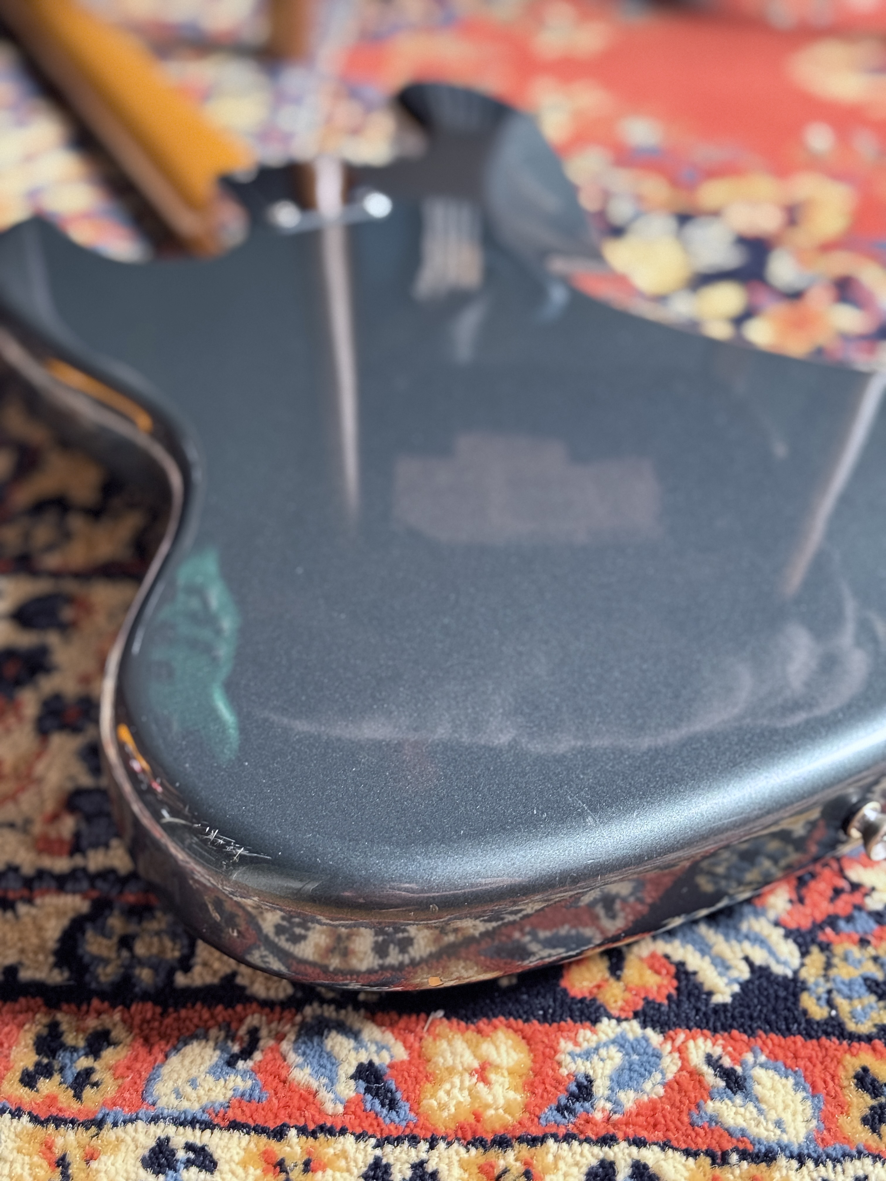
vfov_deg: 39.7
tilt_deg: -35.1
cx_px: 443
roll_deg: +0.7
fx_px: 1638
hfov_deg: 30.3
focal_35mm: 48
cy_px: 590
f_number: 1.78
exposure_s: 1/27
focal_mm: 6.76
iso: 800
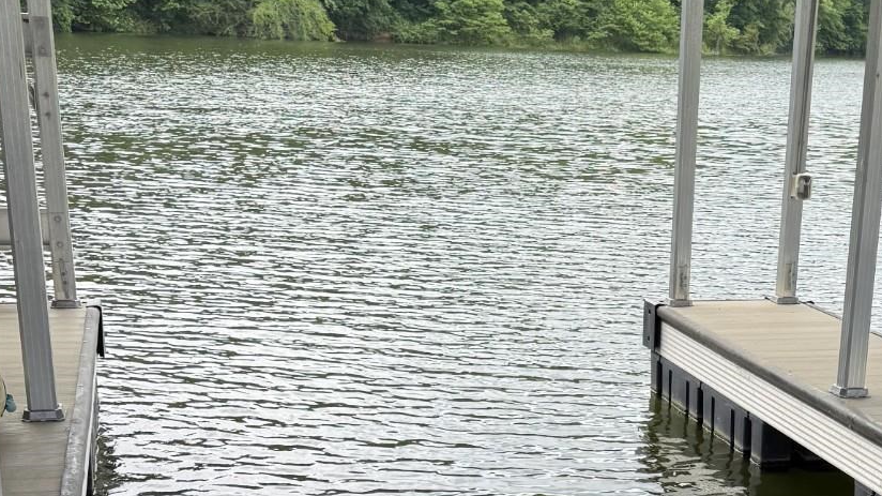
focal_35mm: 65
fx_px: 1520
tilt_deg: -19.2
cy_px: 589
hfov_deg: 31.7
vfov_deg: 17.7
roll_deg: -3.0
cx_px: 674
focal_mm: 6.76
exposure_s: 1/1250
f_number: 1.78
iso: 80
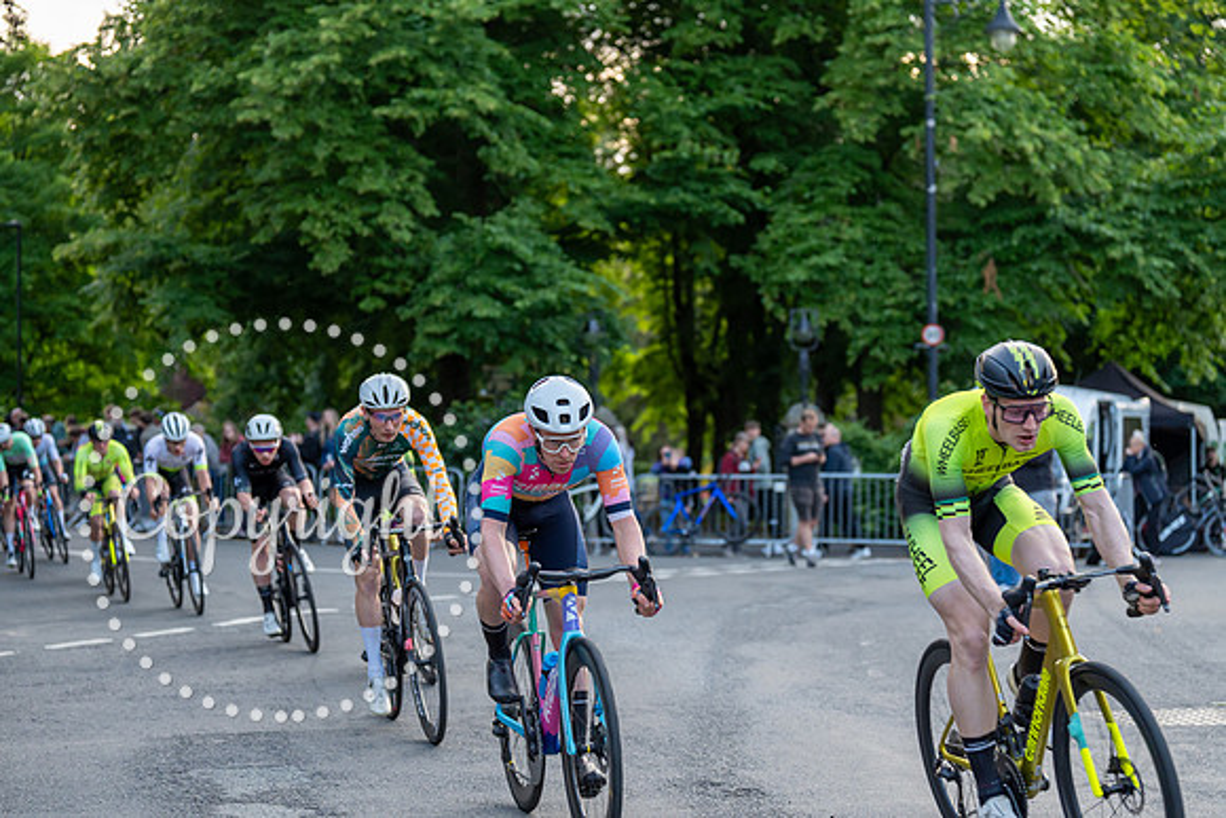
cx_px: 613
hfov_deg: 28.8
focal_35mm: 70
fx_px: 2384
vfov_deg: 19.5
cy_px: 409
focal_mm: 70
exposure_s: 1/800
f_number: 2.8
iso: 1000
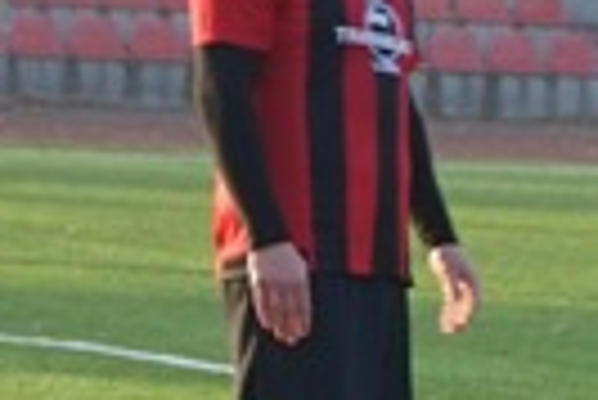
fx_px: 10460
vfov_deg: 2.2
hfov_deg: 3.2
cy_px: 1220
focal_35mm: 629
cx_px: 1659
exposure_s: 1/100
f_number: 5.6
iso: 125
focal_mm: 55
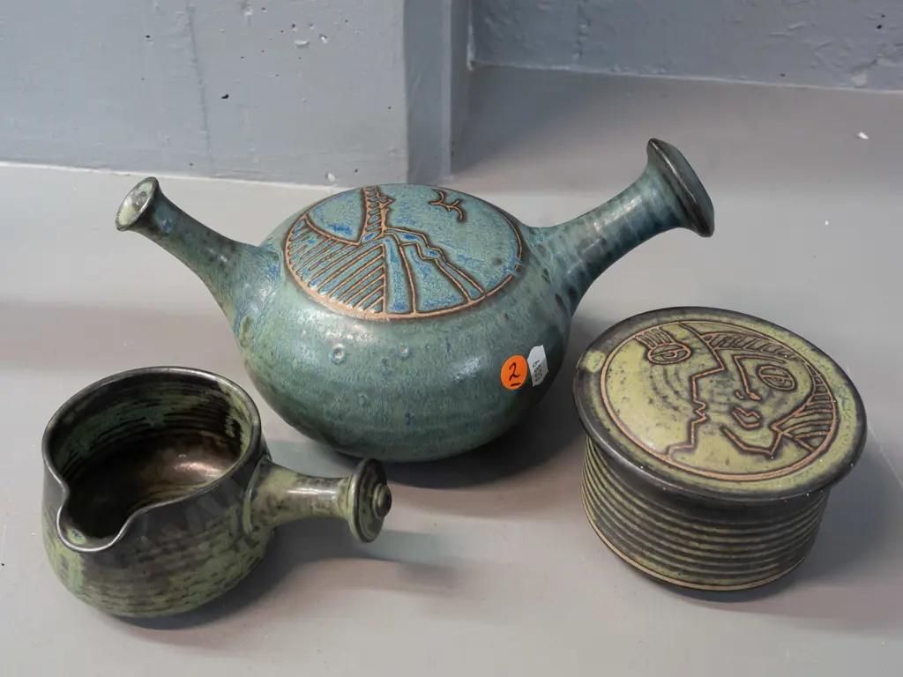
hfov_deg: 44.8
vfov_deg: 34.3
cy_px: 338
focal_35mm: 42
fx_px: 1096
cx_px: 452
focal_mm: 21
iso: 3200
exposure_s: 1/50
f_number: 6.3
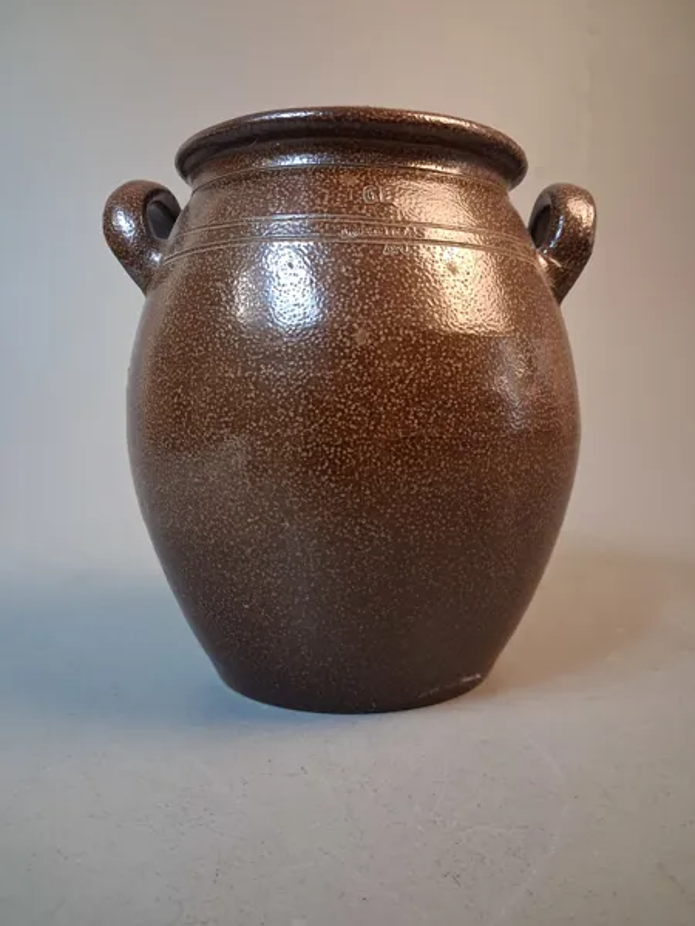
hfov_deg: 51.4
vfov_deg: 65.3
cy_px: 463
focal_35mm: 27
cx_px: 348
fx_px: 723
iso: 500
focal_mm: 4
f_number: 1.8
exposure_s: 1/50
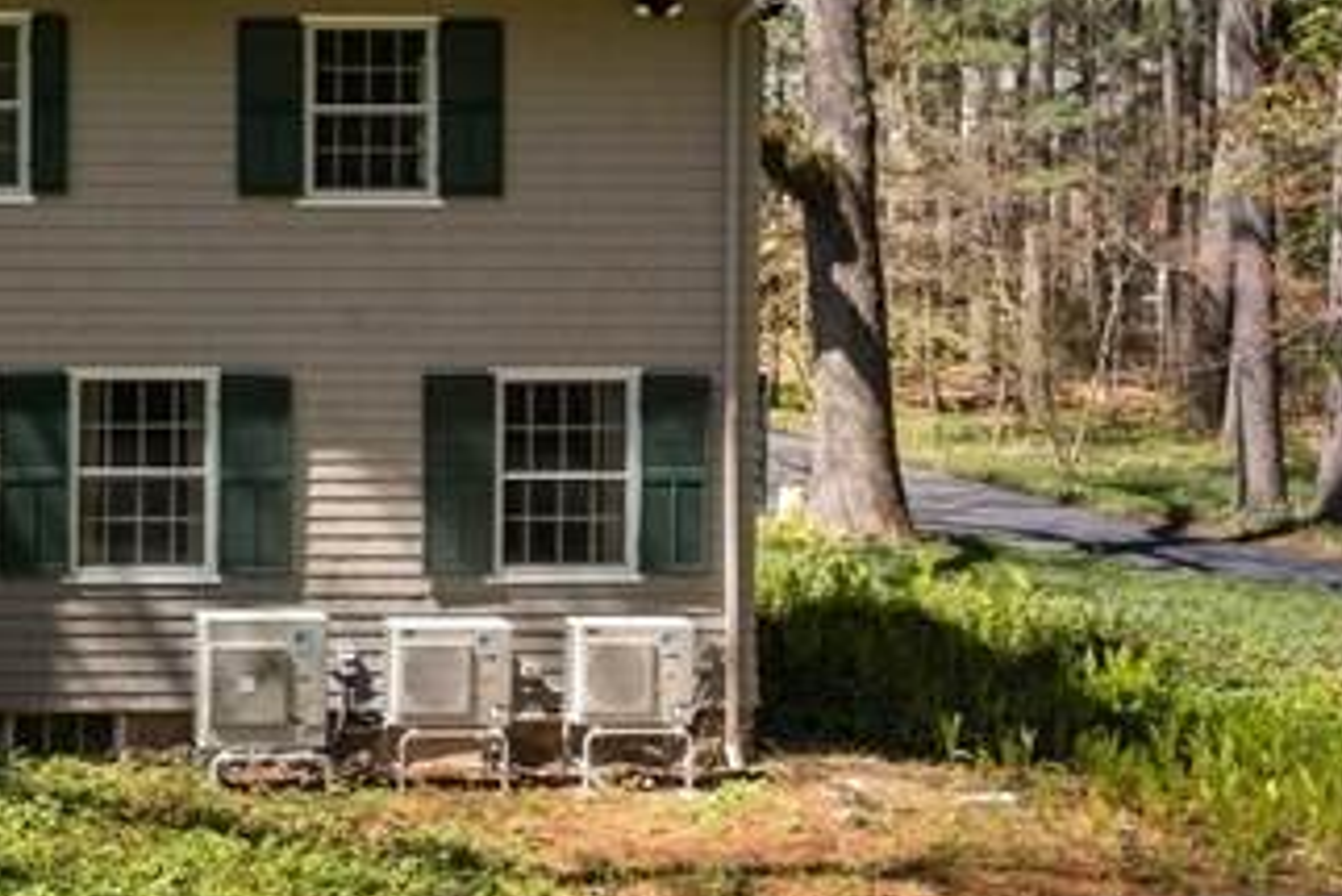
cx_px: -279
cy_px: 185
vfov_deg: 19.3
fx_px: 2610
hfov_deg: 25.7
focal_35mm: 70
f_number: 2.8
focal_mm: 8.38
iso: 100
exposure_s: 1/500
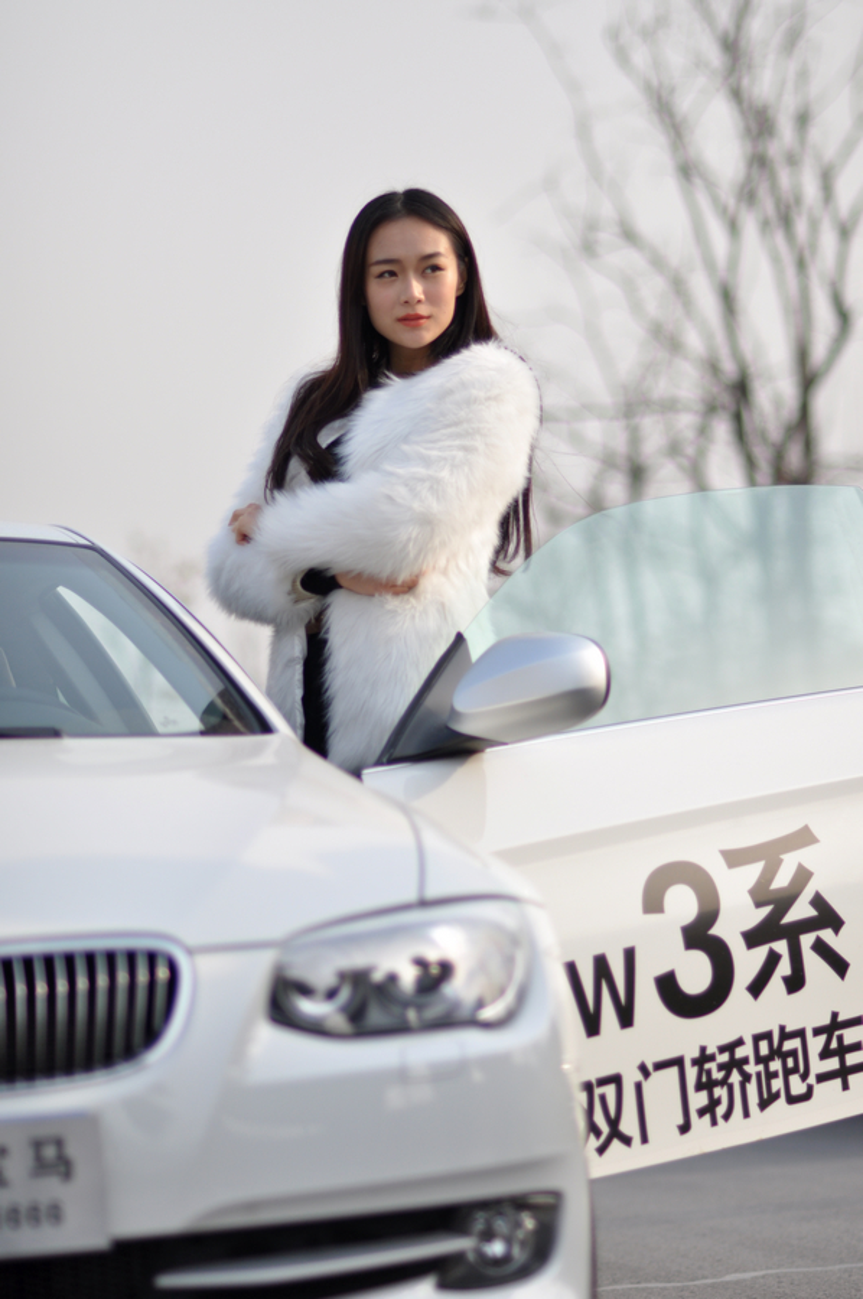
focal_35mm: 128
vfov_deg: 16.1
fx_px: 4595
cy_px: 650
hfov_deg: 10.7
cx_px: 432
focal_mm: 85
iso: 200
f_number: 1.8
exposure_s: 1/4000
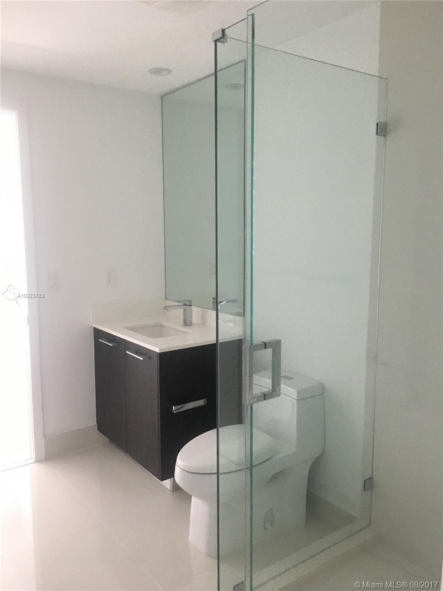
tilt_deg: -7.2
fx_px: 495
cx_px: 222
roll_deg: +0.2
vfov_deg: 61.7
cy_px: 296
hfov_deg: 48.2
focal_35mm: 29
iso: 160
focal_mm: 4.15
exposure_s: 1/30
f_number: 2.2
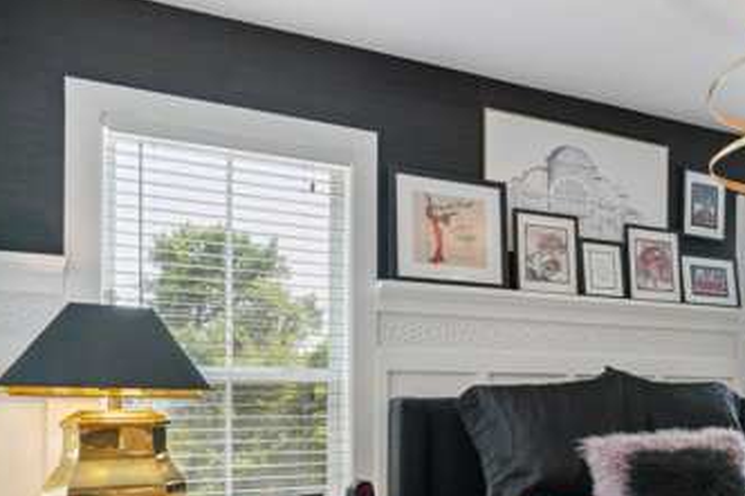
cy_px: 401
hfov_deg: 40.8
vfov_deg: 31.7
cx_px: 763
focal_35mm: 41
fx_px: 848
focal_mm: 17
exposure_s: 1/13
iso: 250
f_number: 8
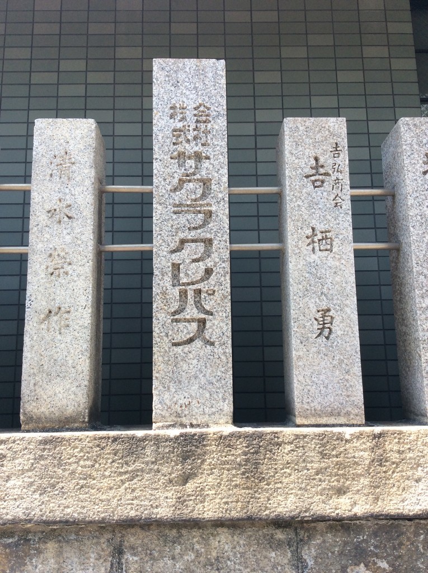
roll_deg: +1.7
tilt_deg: +9.6
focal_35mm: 32
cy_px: 286
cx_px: 214
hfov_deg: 44.1
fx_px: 529
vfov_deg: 56.9
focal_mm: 3.3
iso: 32
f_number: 2.4
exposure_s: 1/267
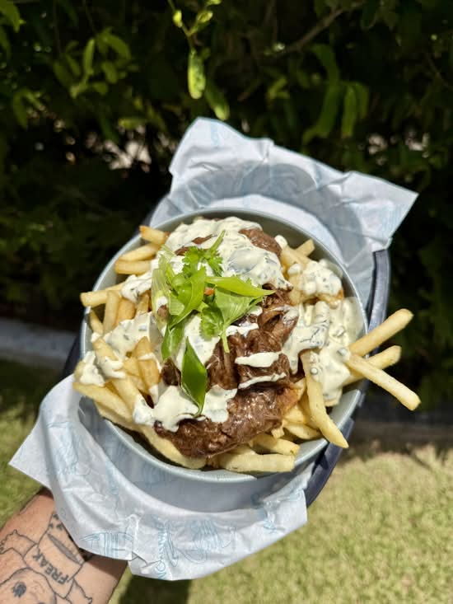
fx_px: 419
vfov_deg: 71.6
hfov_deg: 56.8
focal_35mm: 24
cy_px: 302
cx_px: 226
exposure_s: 1/14286
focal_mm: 6.76
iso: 80
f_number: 1.78
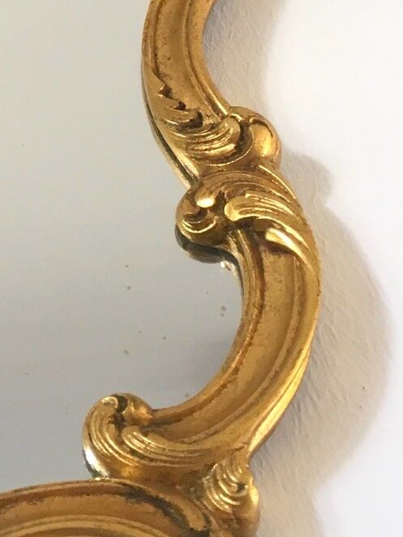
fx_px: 1351
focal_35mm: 87
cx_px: -181
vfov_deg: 21.9
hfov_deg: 15.8
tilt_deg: +47.0
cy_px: 28
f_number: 2.2
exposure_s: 1/33
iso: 80
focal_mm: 4.15
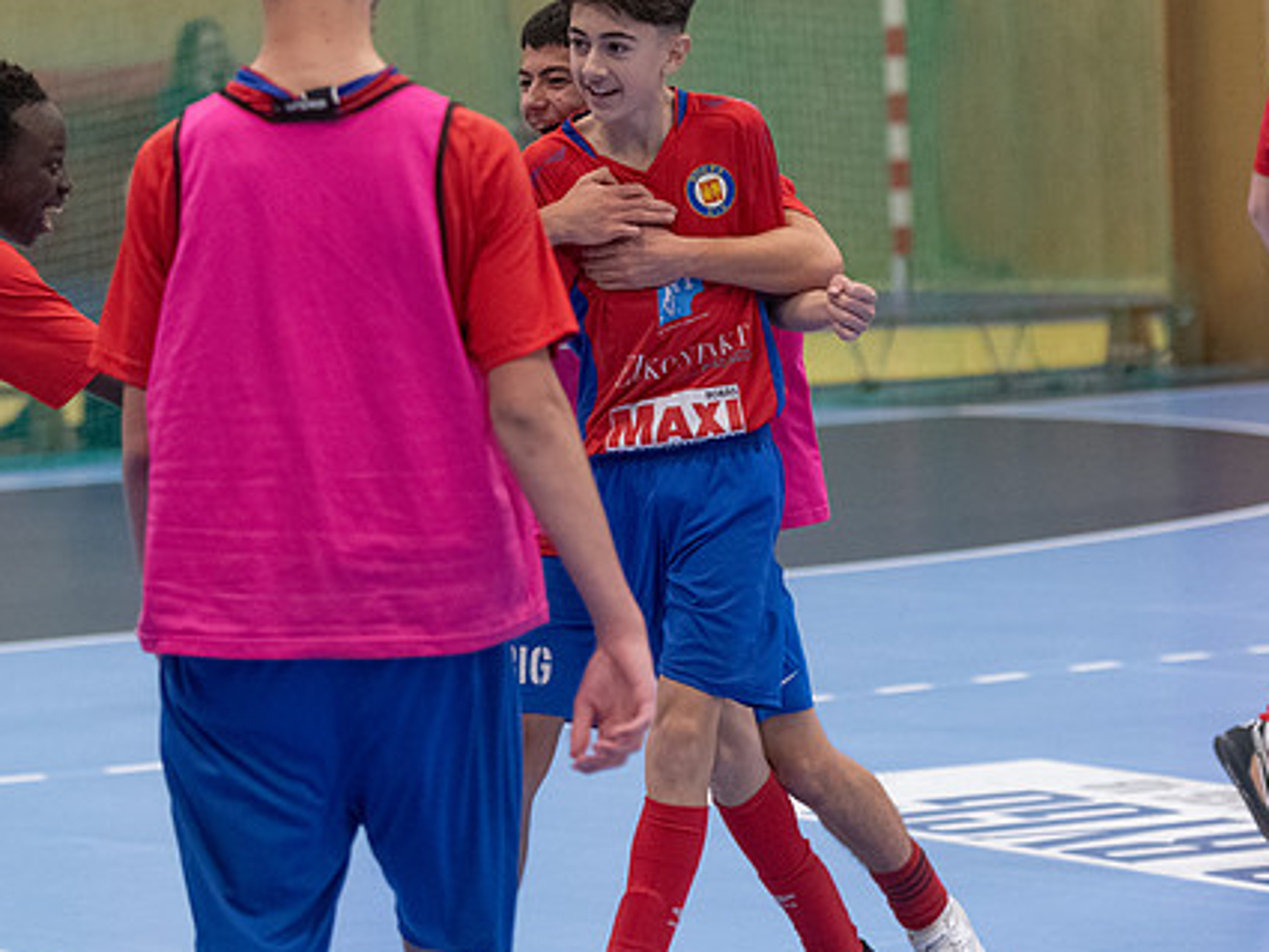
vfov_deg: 7.5
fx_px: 7224
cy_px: 401
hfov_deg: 10.0
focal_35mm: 197
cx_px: 761
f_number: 3.5
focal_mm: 100
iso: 7200
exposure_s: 1/500
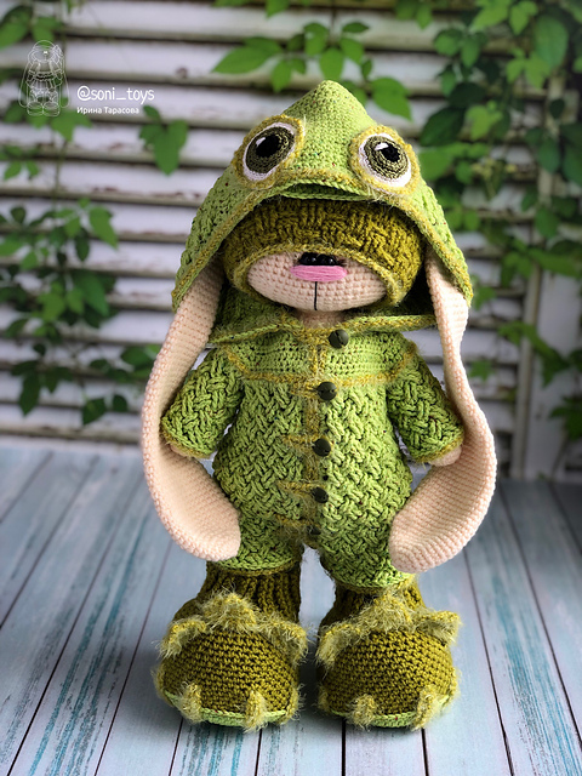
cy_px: 388
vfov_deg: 36.8
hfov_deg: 28.0
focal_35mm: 52
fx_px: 1166
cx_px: 291
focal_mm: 6
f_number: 2.4
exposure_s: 1/50
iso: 20
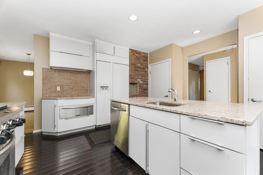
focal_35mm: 14
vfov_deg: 81.2
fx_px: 102
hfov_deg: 104.2
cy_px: 88
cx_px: 132
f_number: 5
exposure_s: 1/160
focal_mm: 14
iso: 800
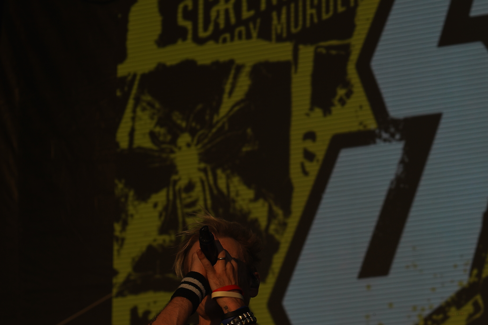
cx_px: 363
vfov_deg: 7.3
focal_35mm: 188
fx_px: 2548
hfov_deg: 10.9
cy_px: 203
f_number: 8
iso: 100
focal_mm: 105
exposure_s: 1/800
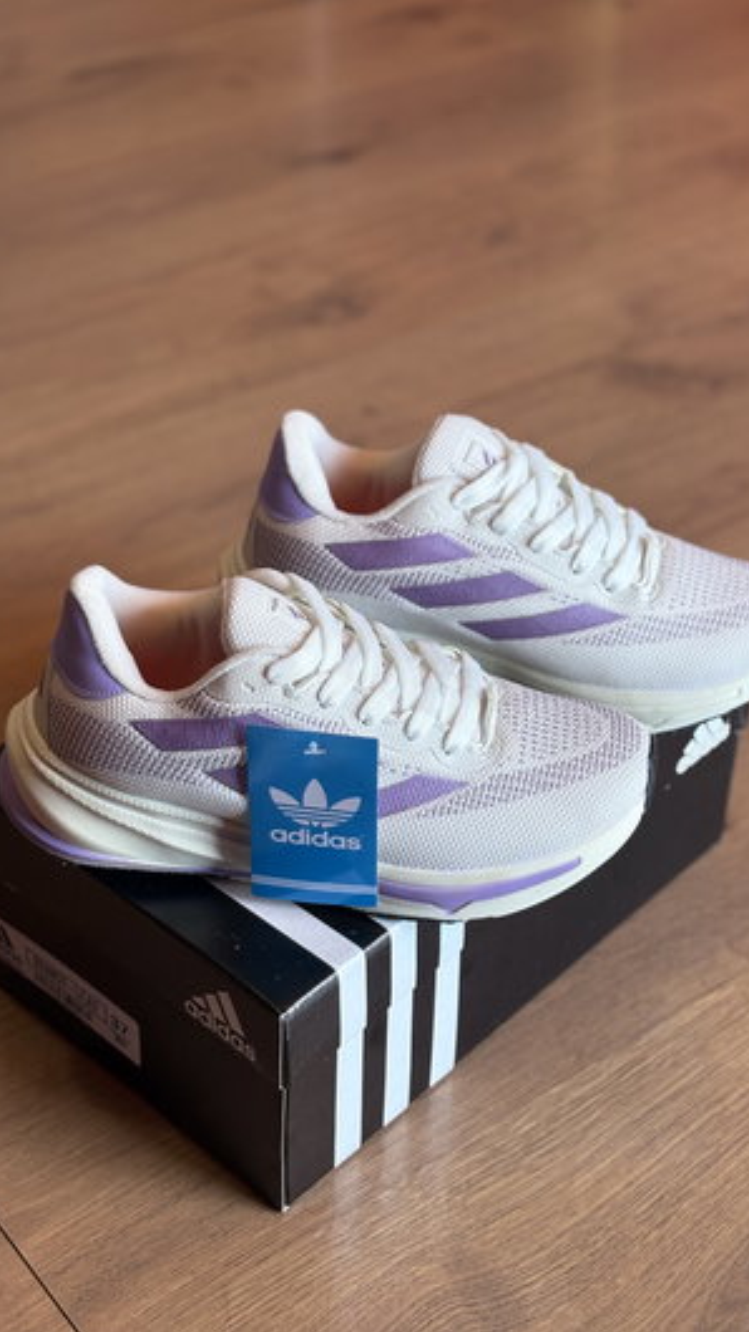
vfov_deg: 36.6
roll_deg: -1.3
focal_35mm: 57
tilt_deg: -35.7
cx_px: 392
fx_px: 2013
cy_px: 665
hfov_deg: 21.1
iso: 50
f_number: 1.6
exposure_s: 1/50
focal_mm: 5.96
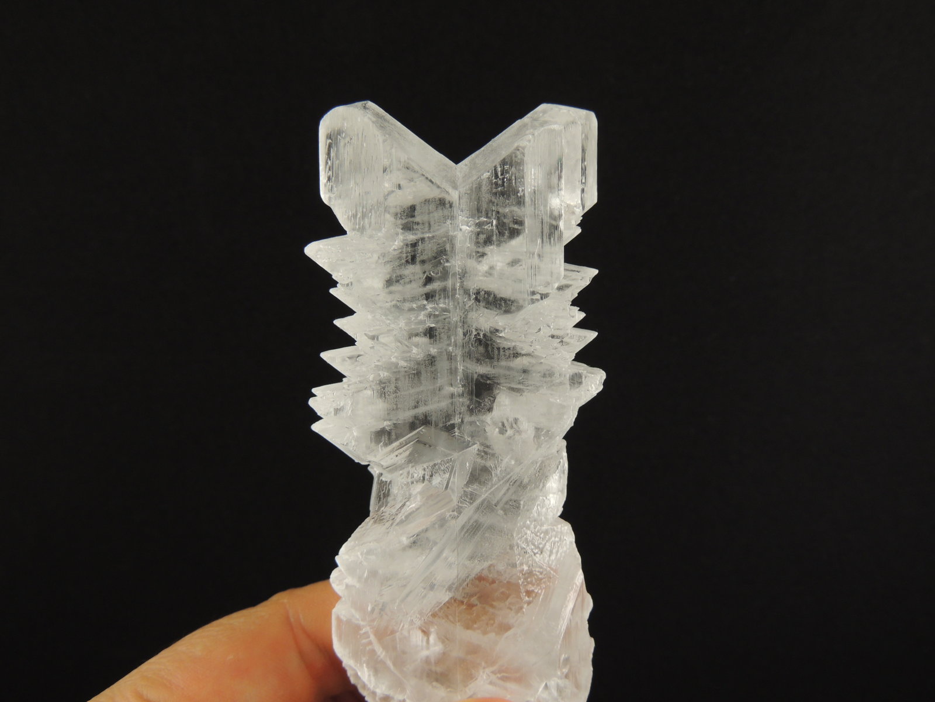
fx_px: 891
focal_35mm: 33
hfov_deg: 55.4
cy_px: 351
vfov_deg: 42.9
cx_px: 468
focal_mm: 5.8
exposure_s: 1/50
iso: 100
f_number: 3.2
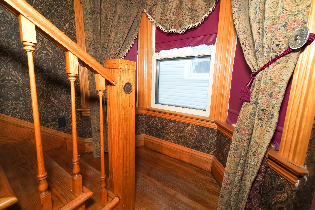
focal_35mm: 15
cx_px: 158
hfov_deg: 100.4
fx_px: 131
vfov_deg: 77.3
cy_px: 105
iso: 3200
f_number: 4
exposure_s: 1/60
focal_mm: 10
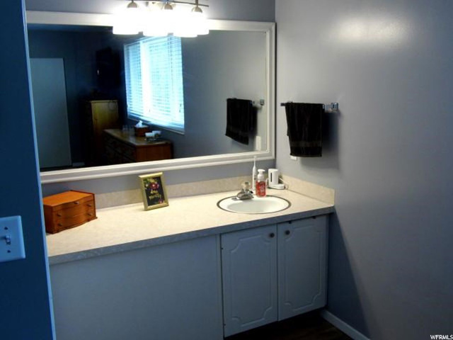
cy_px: 170
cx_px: 226
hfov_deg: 54.0
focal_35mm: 34
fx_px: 445
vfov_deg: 41.8
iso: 200
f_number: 3.3
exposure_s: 1/36
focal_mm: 6.11
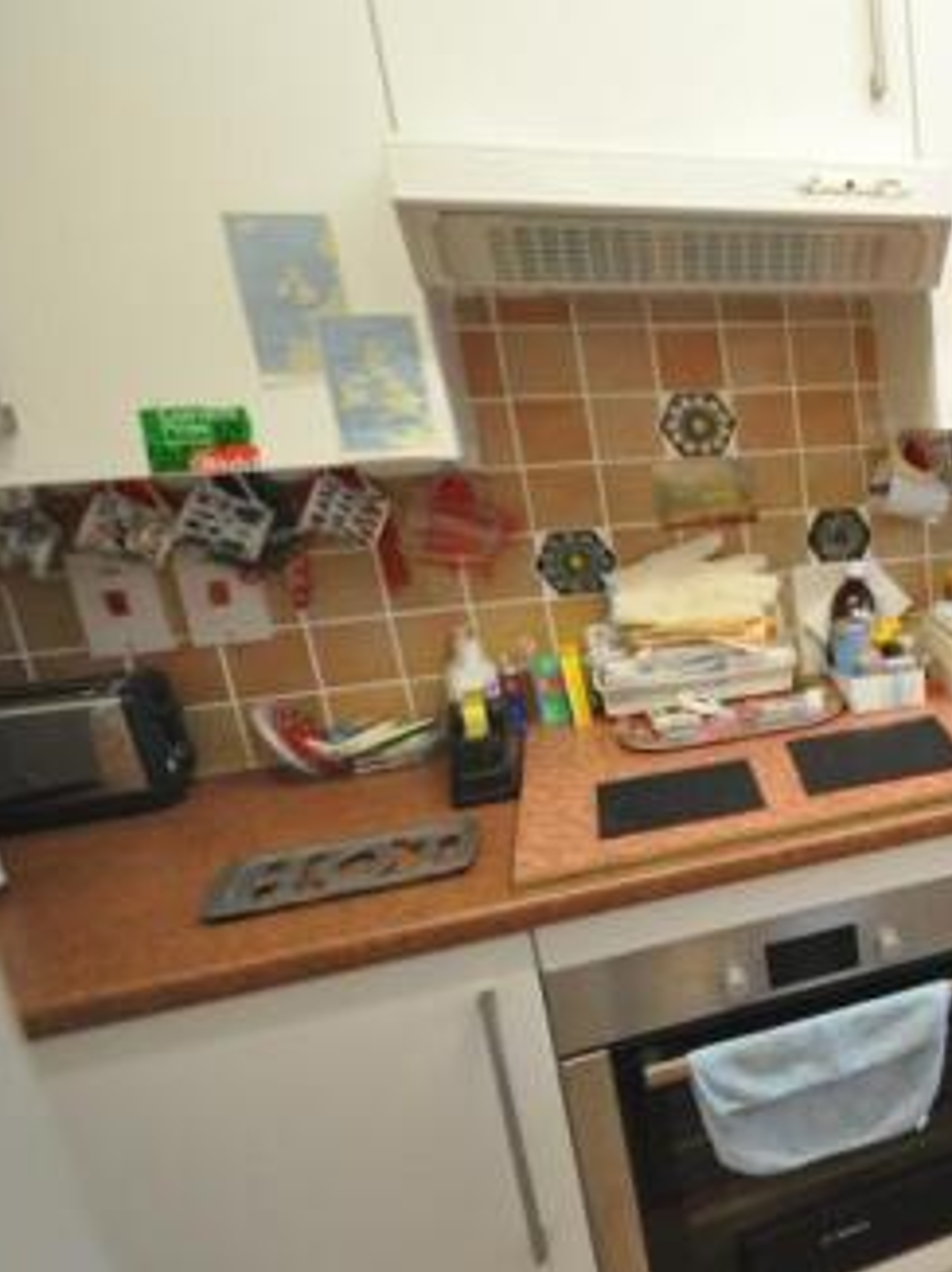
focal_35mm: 29
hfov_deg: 35.8
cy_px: 656
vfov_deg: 61.7
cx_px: 1182
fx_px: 1065
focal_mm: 10
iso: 800
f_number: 4
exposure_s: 1/20
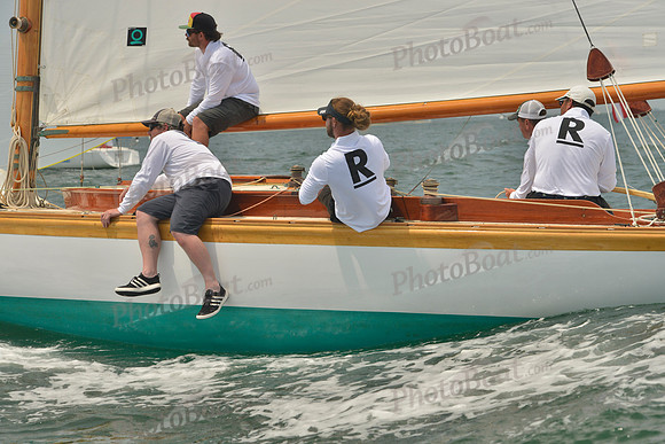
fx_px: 1755
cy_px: 222
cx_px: 332
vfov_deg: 14.4
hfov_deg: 21.5
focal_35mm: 95
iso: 400
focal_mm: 95
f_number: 8
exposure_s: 1/800
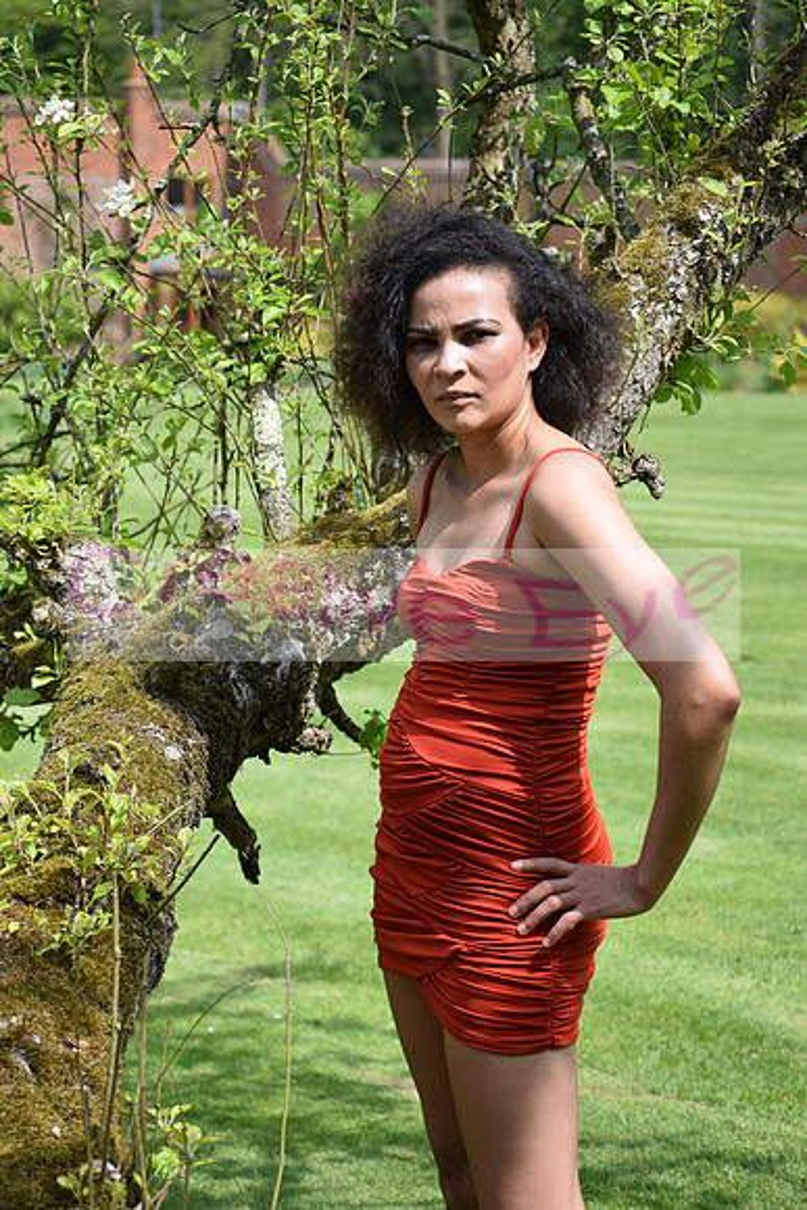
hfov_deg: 13.4
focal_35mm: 102
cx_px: 404
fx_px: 3427
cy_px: 605
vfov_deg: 20.0
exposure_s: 1/400
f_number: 5.6
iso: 100
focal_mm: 68
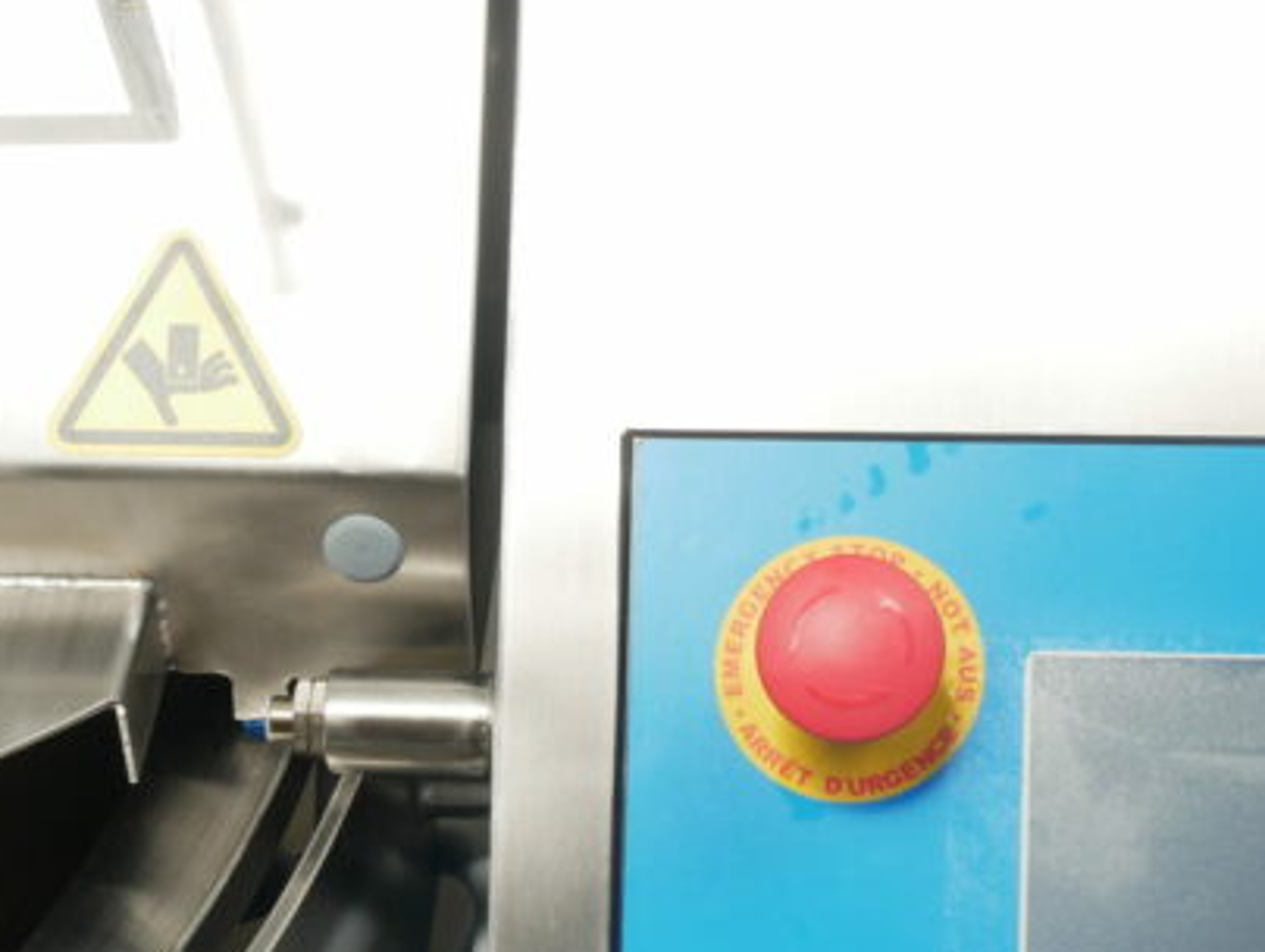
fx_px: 2781
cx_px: 479
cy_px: 822
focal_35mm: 76
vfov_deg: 19.1
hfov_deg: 25.6
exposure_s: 1/40
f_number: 10
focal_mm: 15
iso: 200
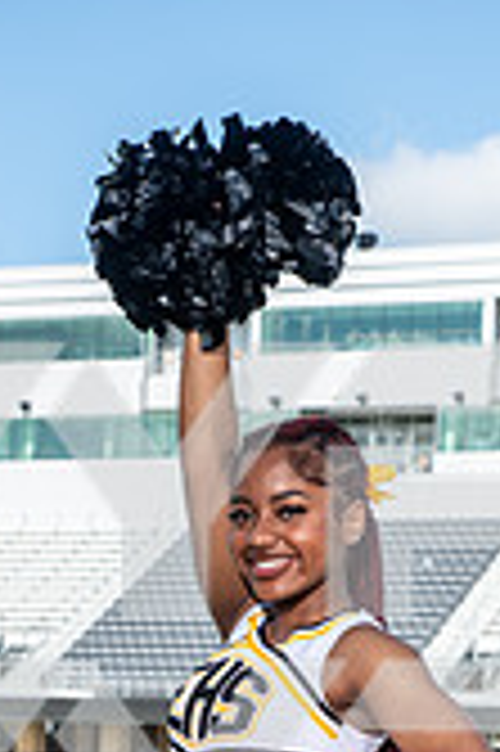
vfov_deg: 14.4
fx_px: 2923
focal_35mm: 140
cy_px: 802
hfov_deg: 9.8
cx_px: 284
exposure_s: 1/320
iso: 100
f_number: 7.1
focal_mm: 52
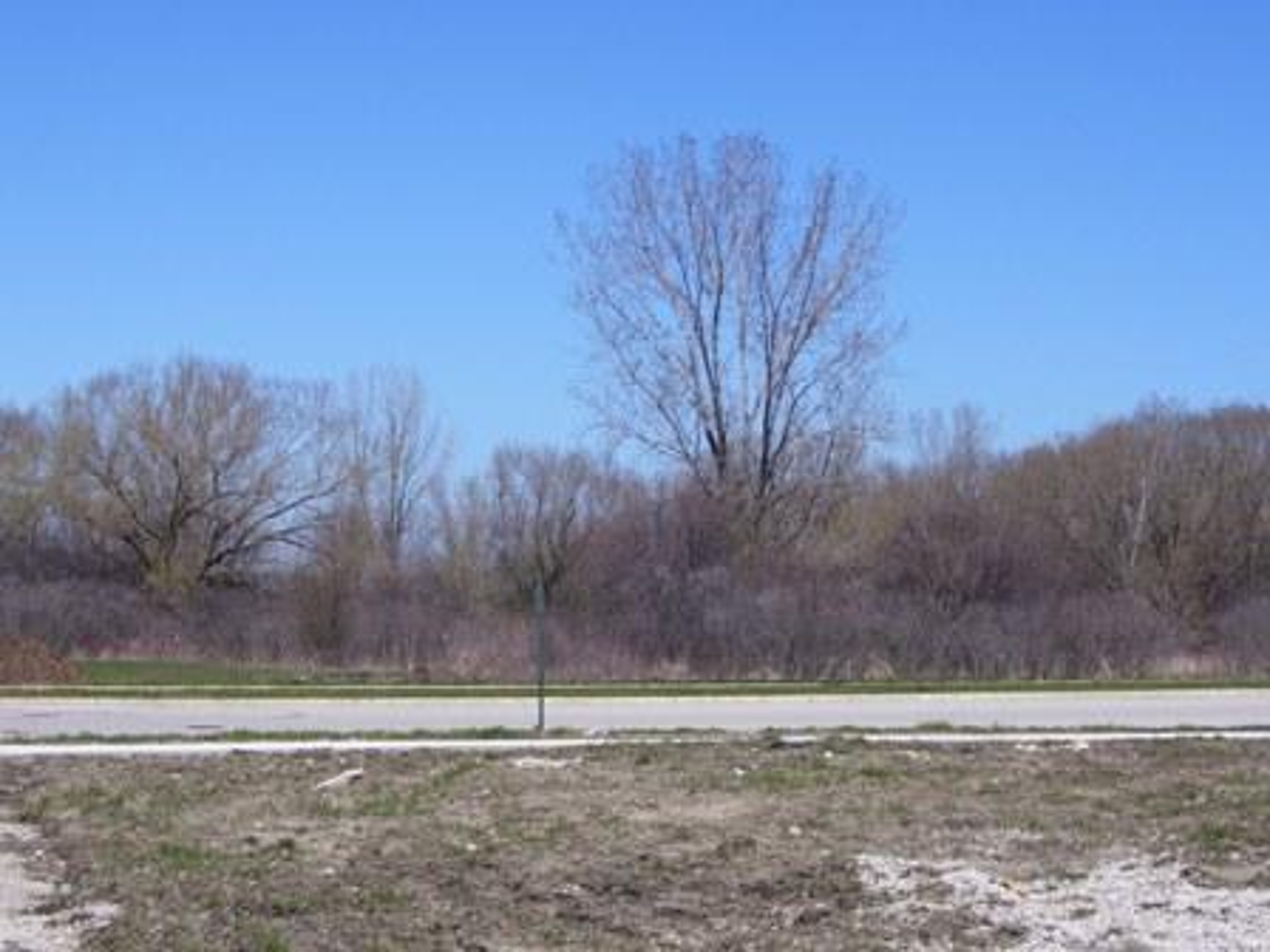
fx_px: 2568
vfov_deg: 21.0
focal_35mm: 70
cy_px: 476
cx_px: 635
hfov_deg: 27.8
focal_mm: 11.6
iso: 80
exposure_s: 1/350
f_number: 6.7
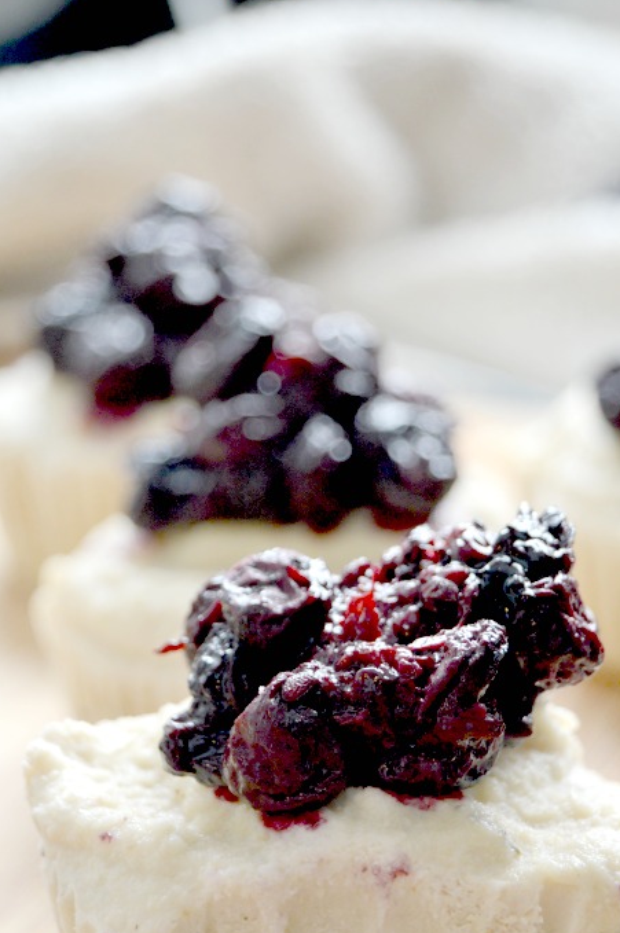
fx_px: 2840
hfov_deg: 12.5
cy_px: 604
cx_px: 345
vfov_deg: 18.6
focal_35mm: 110
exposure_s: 1/100
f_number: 5.6
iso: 400
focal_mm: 55
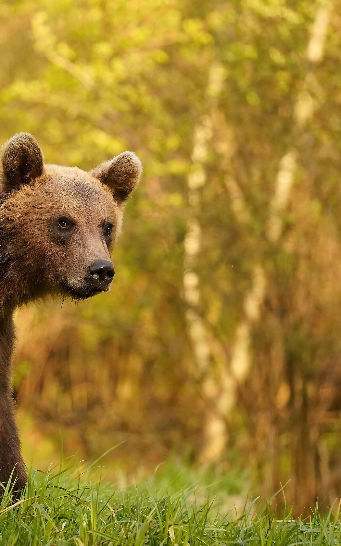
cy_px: 273
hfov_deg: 4.3
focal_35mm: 307
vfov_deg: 6.8
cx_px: -61
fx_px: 4564
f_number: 3.5
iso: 3200
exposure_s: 1/640
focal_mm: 200
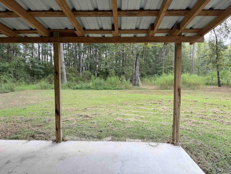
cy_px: 87
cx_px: 116
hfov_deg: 71.6
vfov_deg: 56.8
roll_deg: +1.0
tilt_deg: -2.9
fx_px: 160
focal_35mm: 24
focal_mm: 6.76
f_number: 1.78
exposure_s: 1/389
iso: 80
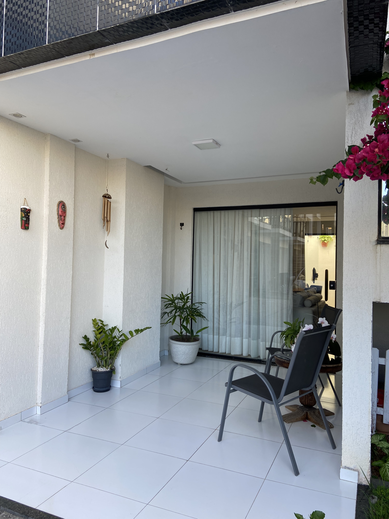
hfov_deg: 53.1
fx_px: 390
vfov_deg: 67.3
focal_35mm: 26
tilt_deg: +4.4
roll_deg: -0.9
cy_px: 260
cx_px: 194
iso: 32
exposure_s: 1/217
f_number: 1.8
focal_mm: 4.25
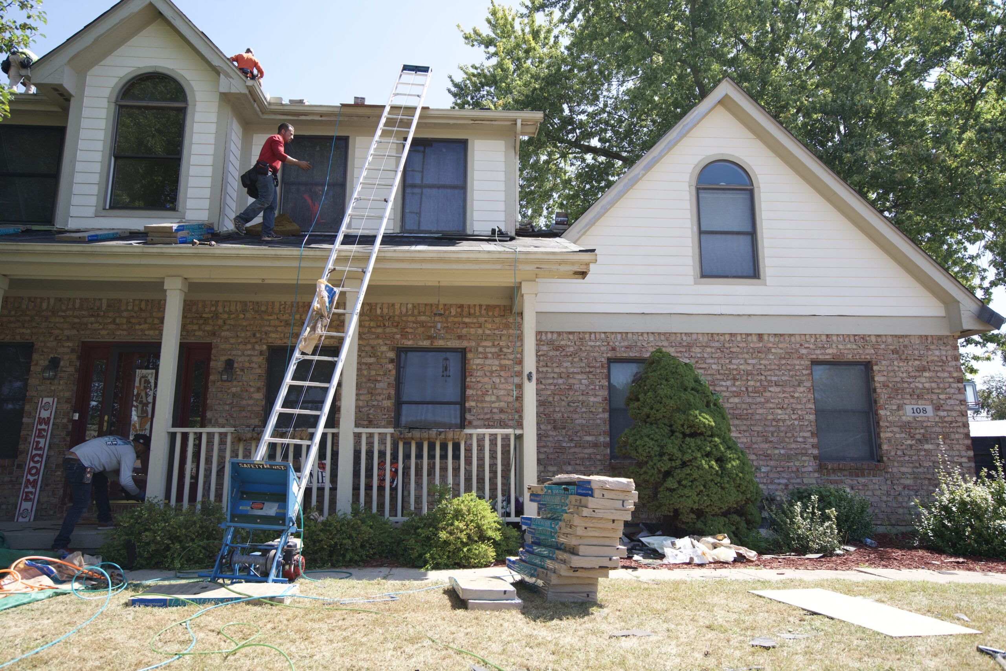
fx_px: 699
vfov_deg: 51.3
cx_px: 503
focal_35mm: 25
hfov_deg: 71.5
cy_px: 336
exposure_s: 1/1250
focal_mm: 25
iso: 500
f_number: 4
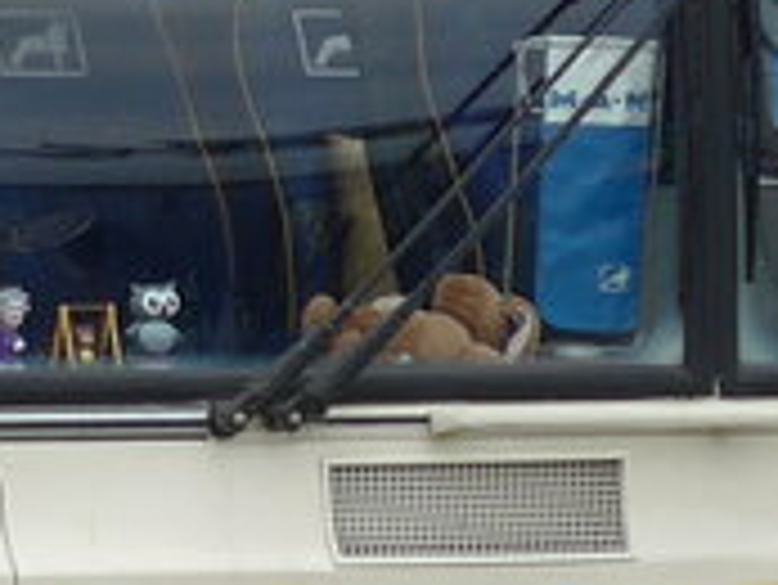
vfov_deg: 4.7
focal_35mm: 319
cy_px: 122
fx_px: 7175
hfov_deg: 6.1
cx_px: -342
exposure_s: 1/500
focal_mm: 9.5
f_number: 3
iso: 80
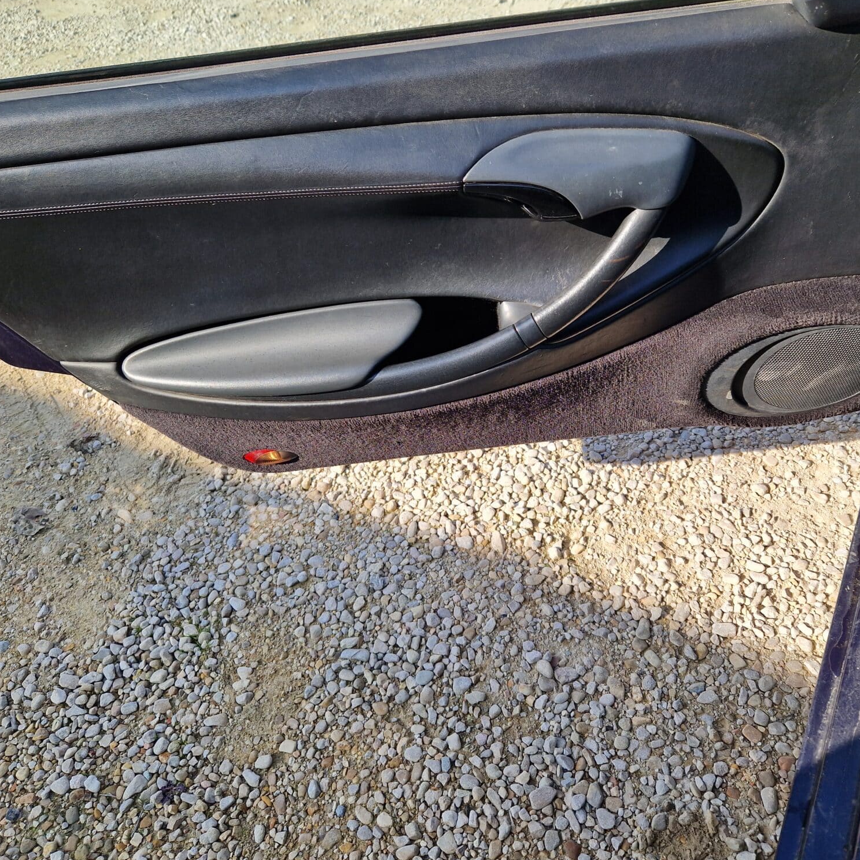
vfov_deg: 57.3
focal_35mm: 28
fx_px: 787
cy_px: 417
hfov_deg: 57.3
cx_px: 449
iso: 50
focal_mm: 5.4
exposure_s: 1/667
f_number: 1.8
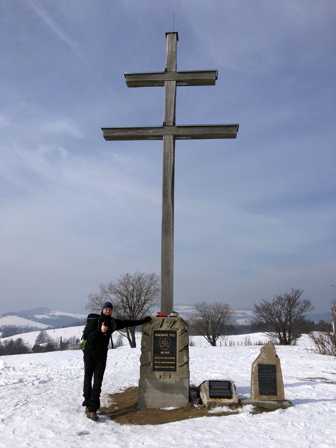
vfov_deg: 61.7
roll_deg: -2.5
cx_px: 168
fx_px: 375
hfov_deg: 48.2
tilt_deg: +12.3
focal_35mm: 29
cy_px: 224
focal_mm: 4.15
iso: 25
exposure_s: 1/3846
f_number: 2.2
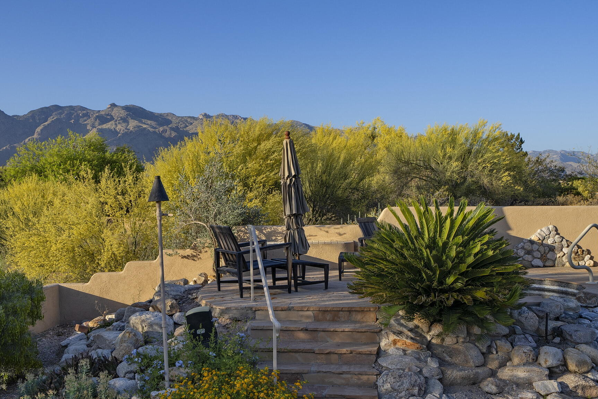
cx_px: 258
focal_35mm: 39
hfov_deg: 49.4
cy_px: 207
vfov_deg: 34.2
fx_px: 648
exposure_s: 1/160
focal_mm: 24
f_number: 9
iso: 100
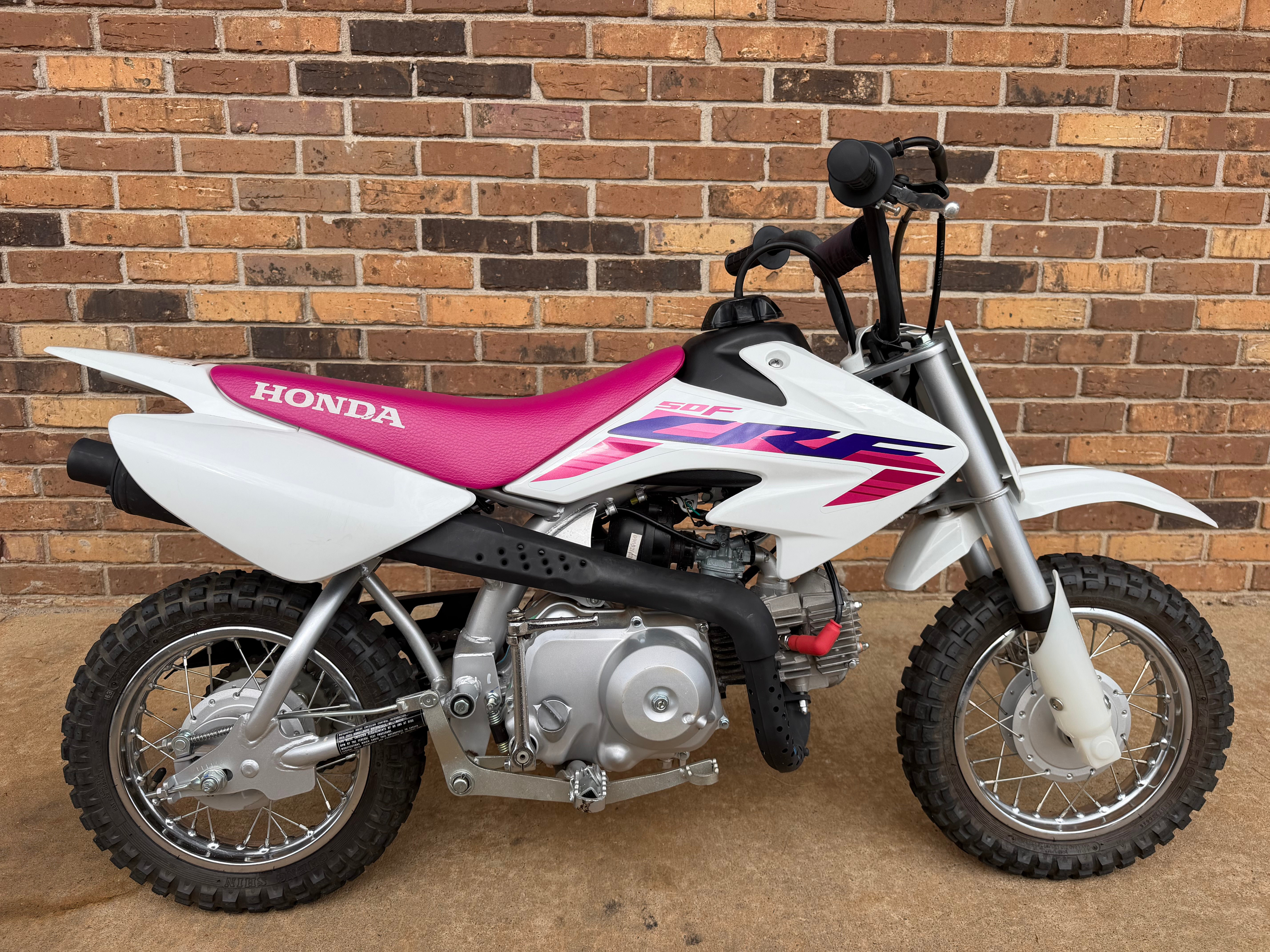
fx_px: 881
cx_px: 635
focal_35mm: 24
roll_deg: -0.5
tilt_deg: -13.9
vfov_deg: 56.8
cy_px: 476
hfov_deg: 71.6
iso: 80
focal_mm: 6.76
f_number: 1.78
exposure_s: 1/2169
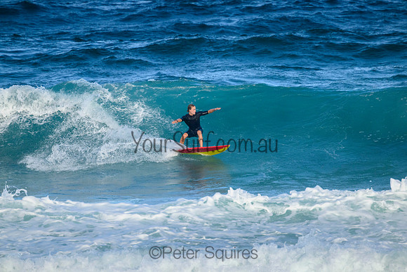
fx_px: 9046
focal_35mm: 800
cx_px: 204
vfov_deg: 1.7
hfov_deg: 2.6
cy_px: 136
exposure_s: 1/1600
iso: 2000
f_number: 11
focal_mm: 800
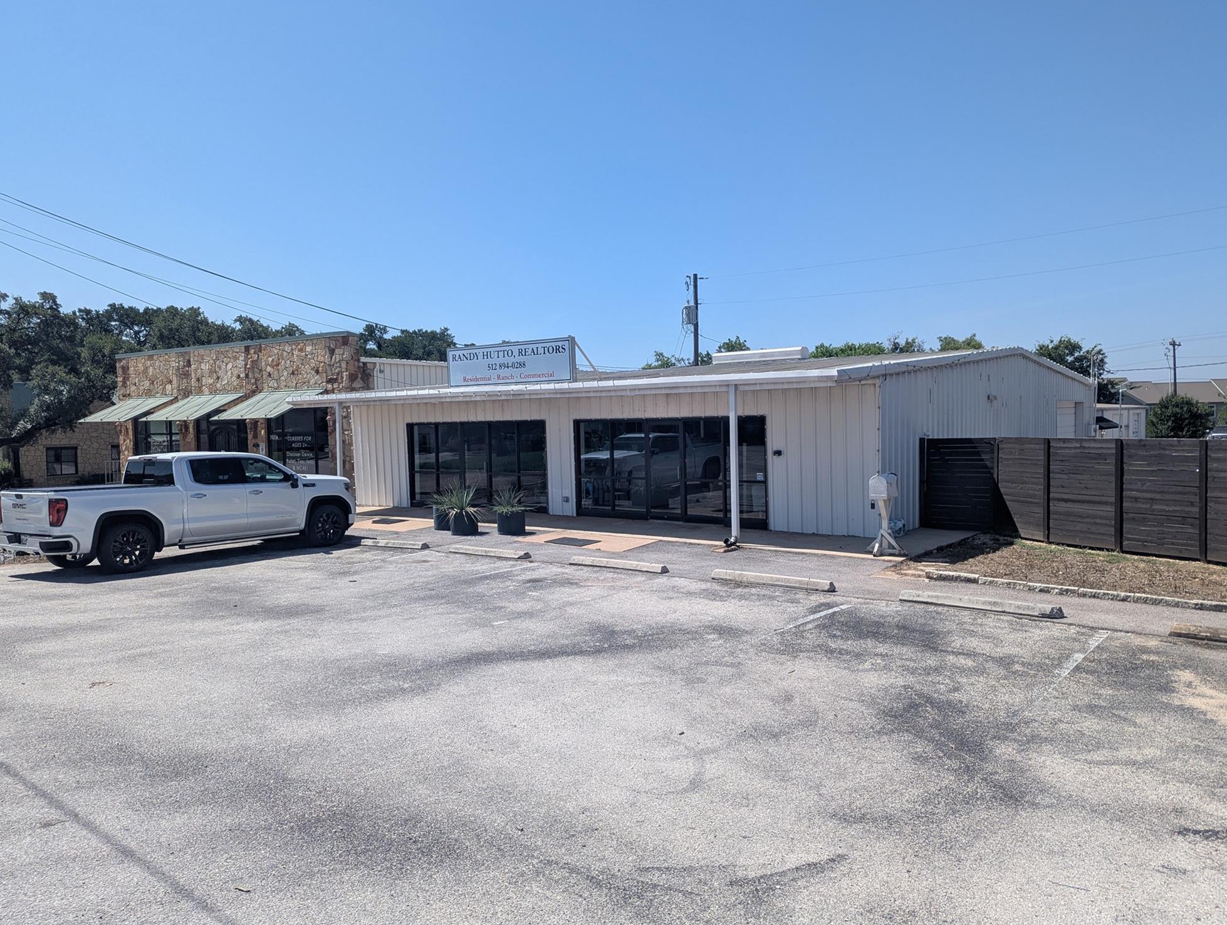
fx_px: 888
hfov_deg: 69.3
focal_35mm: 25
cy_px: 450
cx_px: 620
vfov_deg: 55.0
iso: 52
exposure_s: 1/2358
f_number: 1.85
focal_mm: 6.81
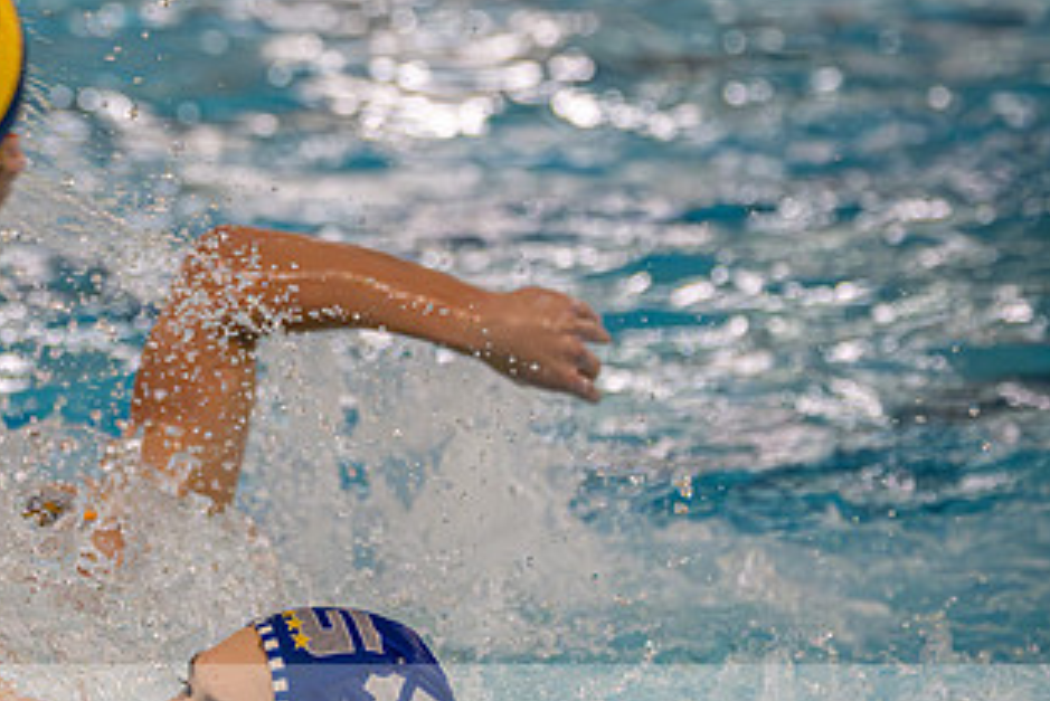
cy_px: 278
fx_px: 8754
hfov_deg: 6.8
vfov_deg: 4.6
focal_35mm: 300
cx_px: 91
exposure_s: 1/1000
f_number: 4
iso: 7200
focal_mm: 112
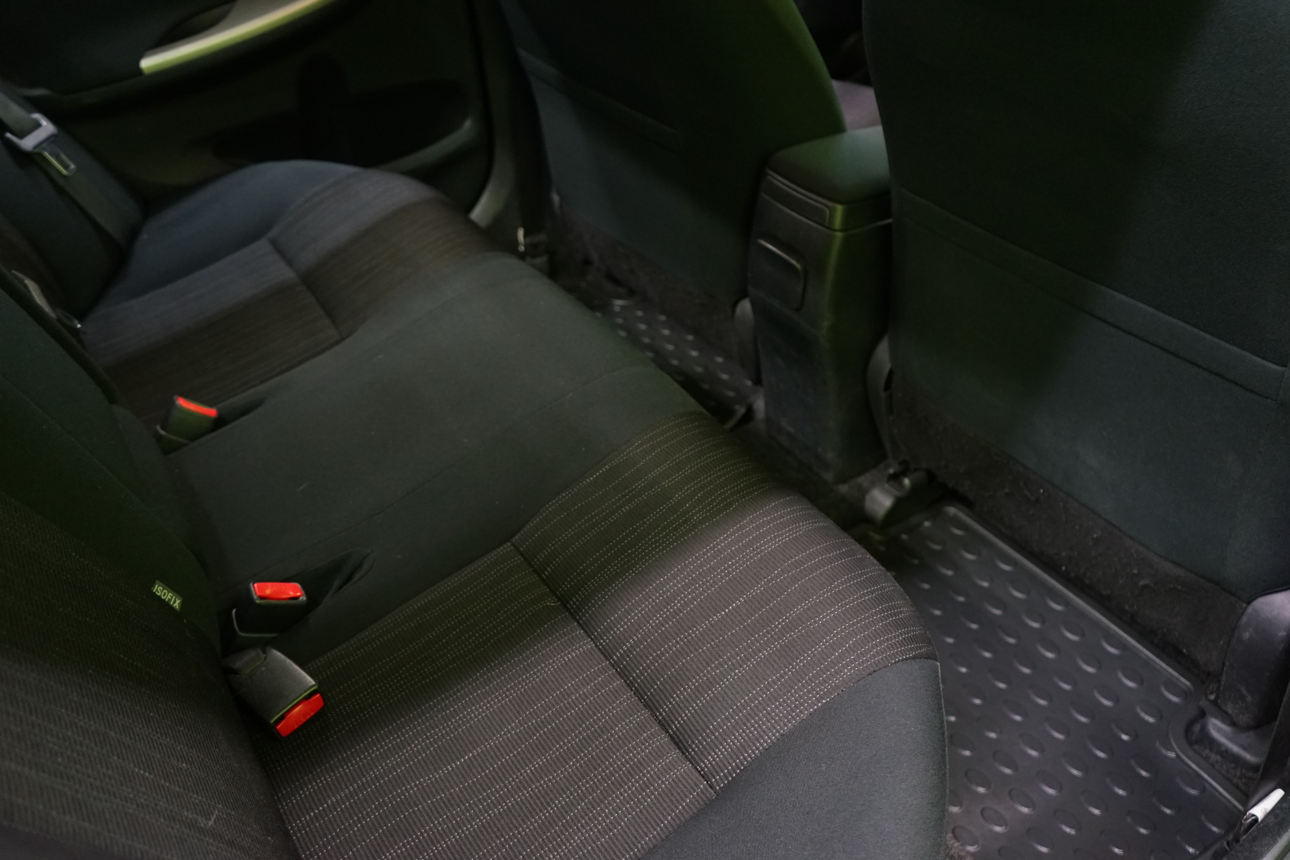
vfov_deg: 45.0
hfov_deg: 63.7
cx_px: 645
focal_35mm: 29
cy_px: 430
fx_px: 1039
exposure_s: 1/20
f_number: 4
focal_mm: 29
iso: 2500
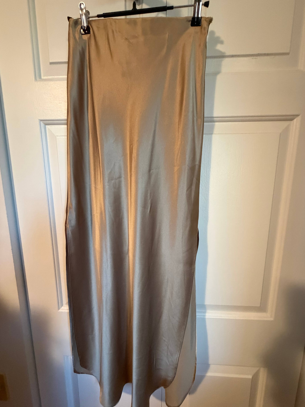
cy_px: 204
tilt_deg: -9.5
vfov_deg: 102.1
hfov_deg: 85.7
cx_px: 152
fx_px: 164
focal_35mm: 14
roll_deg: -0.4
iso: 500
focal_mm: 2.22
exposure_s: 1/60
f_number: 2.2
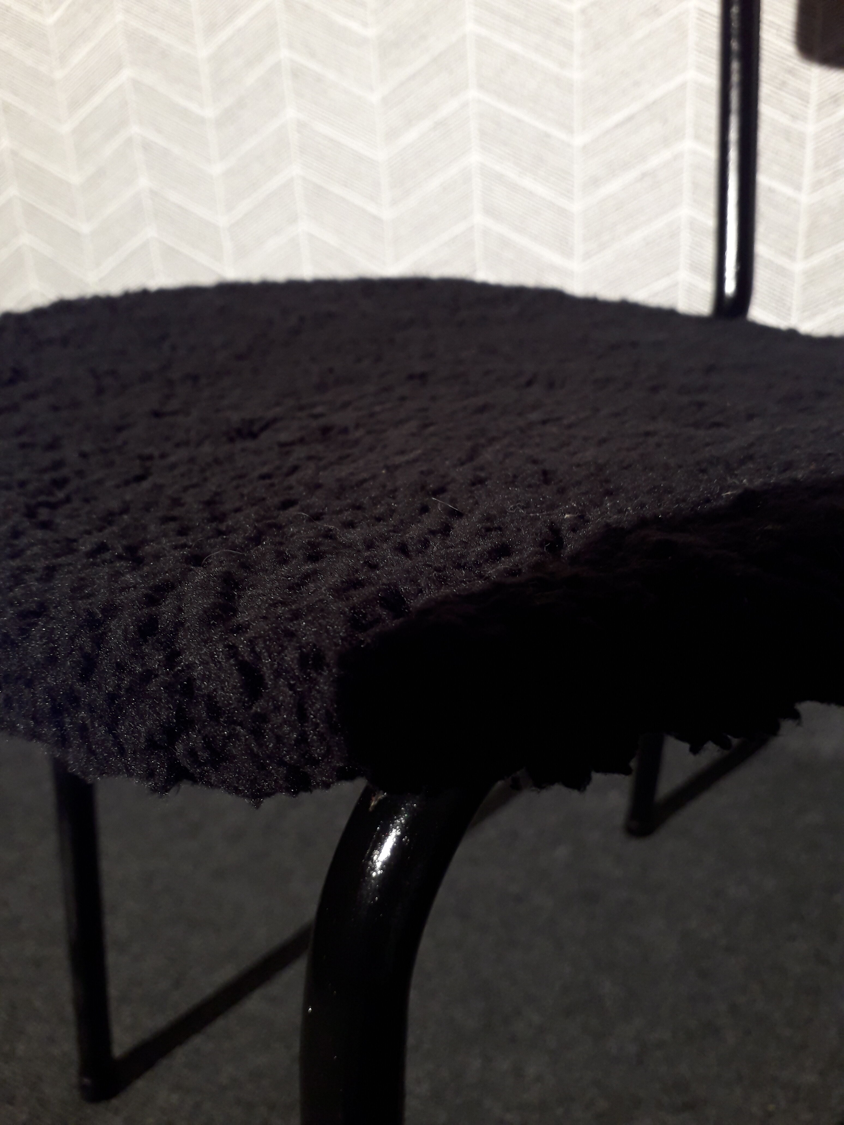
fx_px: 878
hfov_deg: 51.4
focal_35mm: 27
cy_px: 562
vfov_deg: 65.3
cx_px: 422
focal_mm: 3.6
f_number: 1.9
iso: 100
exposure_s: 1/33
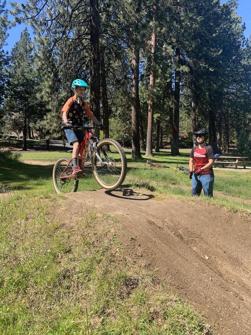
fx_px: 251
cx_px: 126
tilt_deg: -1.2
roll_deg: -3.4
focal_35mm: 26
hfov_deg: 53.1
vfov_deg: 67.3
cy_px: 168
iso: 25
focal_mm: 4.25
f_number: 1.8
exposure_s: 1/903
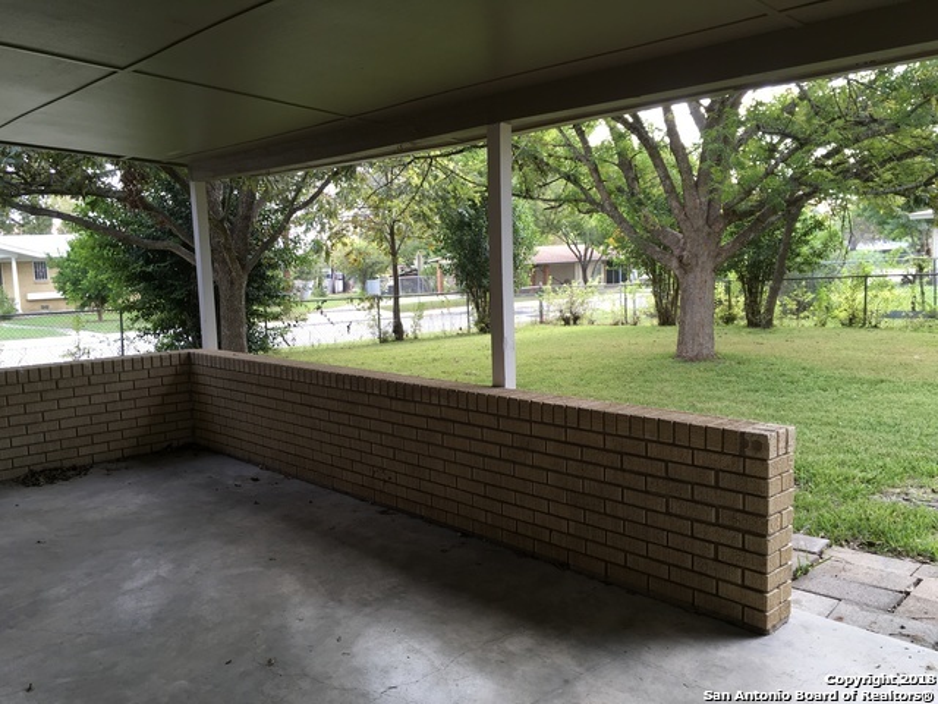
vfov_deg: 48.2
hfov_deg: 61.7
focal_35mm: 29
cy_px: 352
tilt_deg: -5.4
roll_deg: +2.6
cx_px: 469
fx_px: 786
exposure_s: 1/120
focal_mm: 4.15
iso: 32
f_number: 2.2
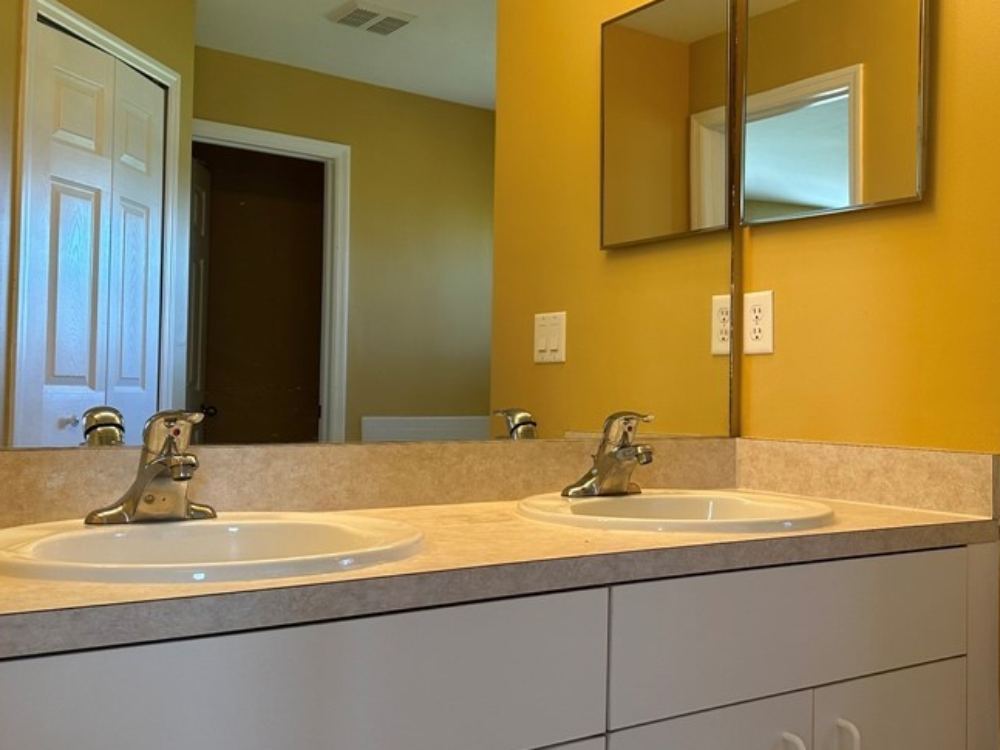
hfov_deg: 48.6
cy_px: 345
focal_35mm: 38
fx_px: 1098
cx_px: 609
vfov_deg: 37.7
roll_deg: -1.0
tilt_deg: +2.1
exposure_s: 1/120
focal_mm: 6.86
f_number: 1.78
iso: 125
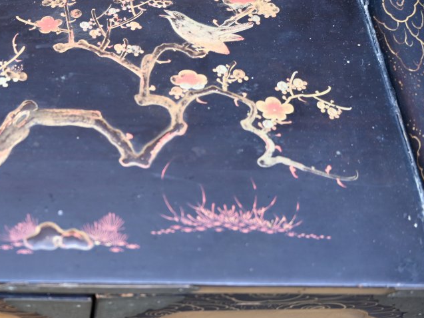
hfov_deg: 31.8
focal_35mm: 58
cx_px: 60
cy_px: 138
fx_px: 716
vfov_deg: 25.0
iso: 450
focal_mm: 21.5
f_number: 3.5
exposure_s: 1/125
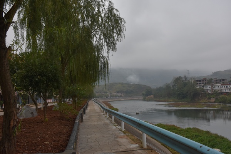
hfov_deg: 49.6
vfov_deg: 34.2
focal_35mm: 39
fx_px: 250
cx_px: 116
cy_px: 77
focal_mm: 26
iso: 500
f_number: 8
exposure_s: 1/500
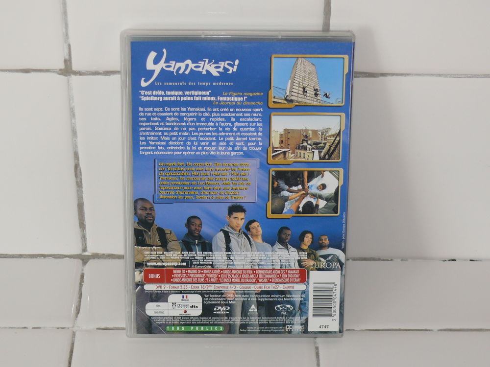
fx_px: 1147
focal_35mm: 81
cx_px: 245
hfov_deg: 24.1
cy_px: 184
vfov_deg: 18.2
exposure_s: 1/30
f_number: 3.2
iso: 100
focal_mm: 13.1
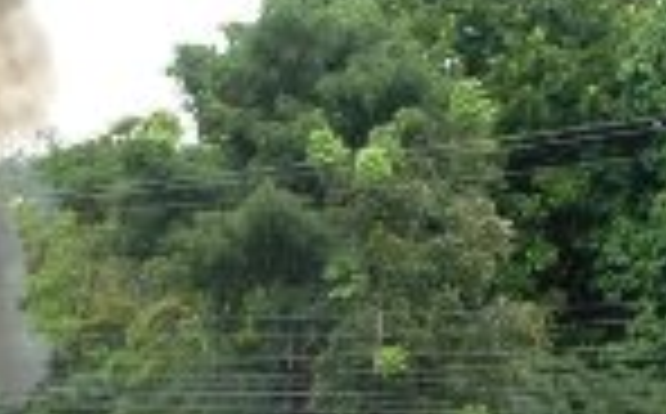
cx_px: 140
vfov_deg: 6.6
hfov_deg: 10.8
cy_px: 734
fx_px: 3505
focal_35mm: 193
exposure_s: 1/60
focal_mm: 27
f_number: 9
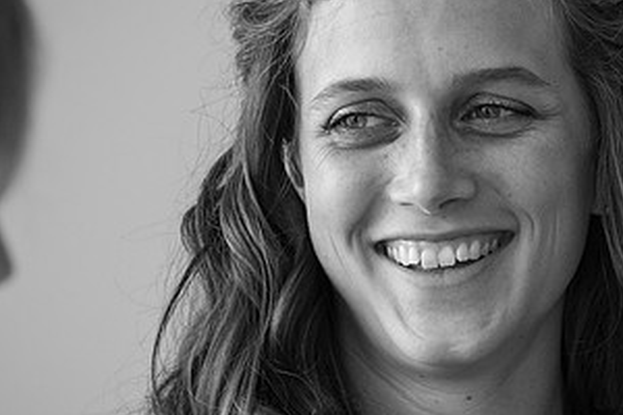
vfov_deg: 2.6
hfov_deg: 3.8
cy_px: 209
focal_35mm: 536
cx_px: 517
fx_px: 9275
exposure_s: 1/800
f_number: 3.2
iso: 640
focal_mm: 185
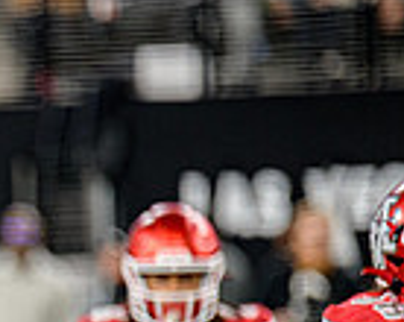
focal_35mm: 1185
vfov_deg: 1.3
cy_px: 514
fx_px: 14149
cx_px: -381
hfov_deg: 1.6
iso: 1250
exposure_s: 1/400
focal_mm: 300
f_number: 2.8
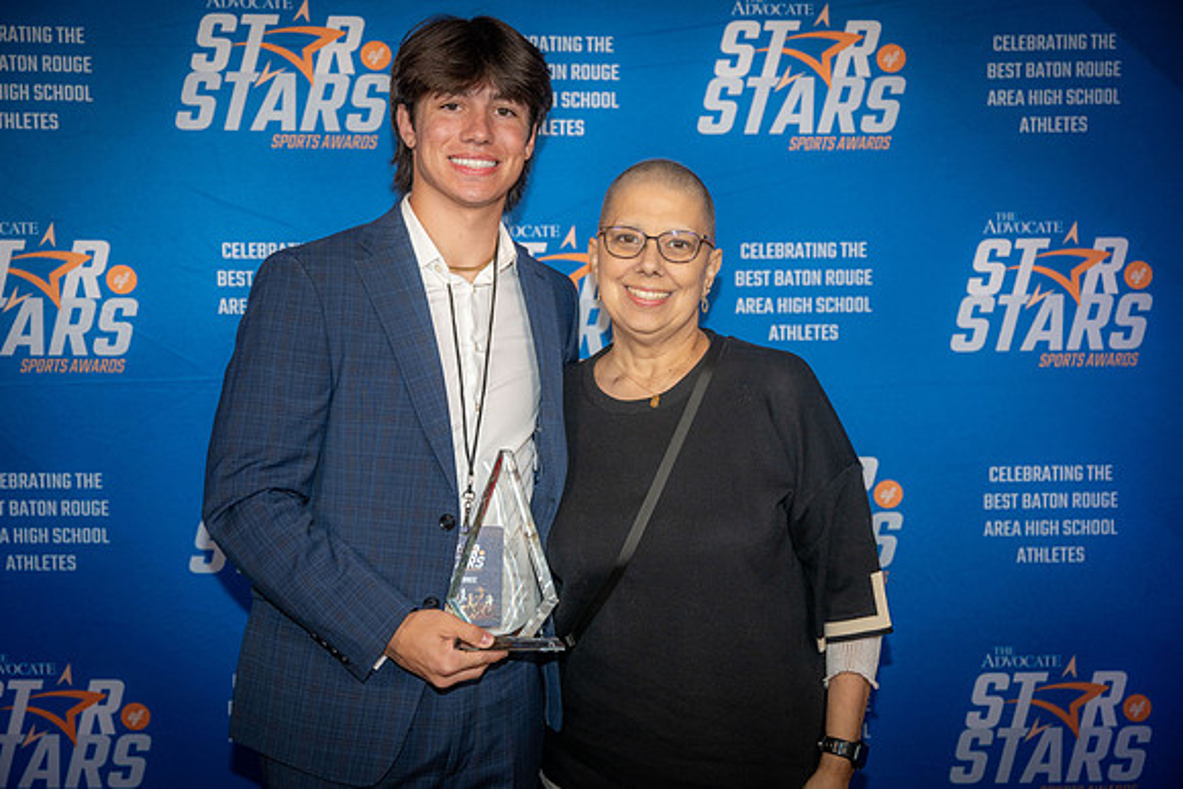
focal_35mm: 45
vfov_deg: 29.9
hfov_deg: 43.6
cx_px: 592
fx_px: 1479
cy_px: 394
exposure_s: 1/160
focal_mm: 45
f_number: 3.2
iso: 320
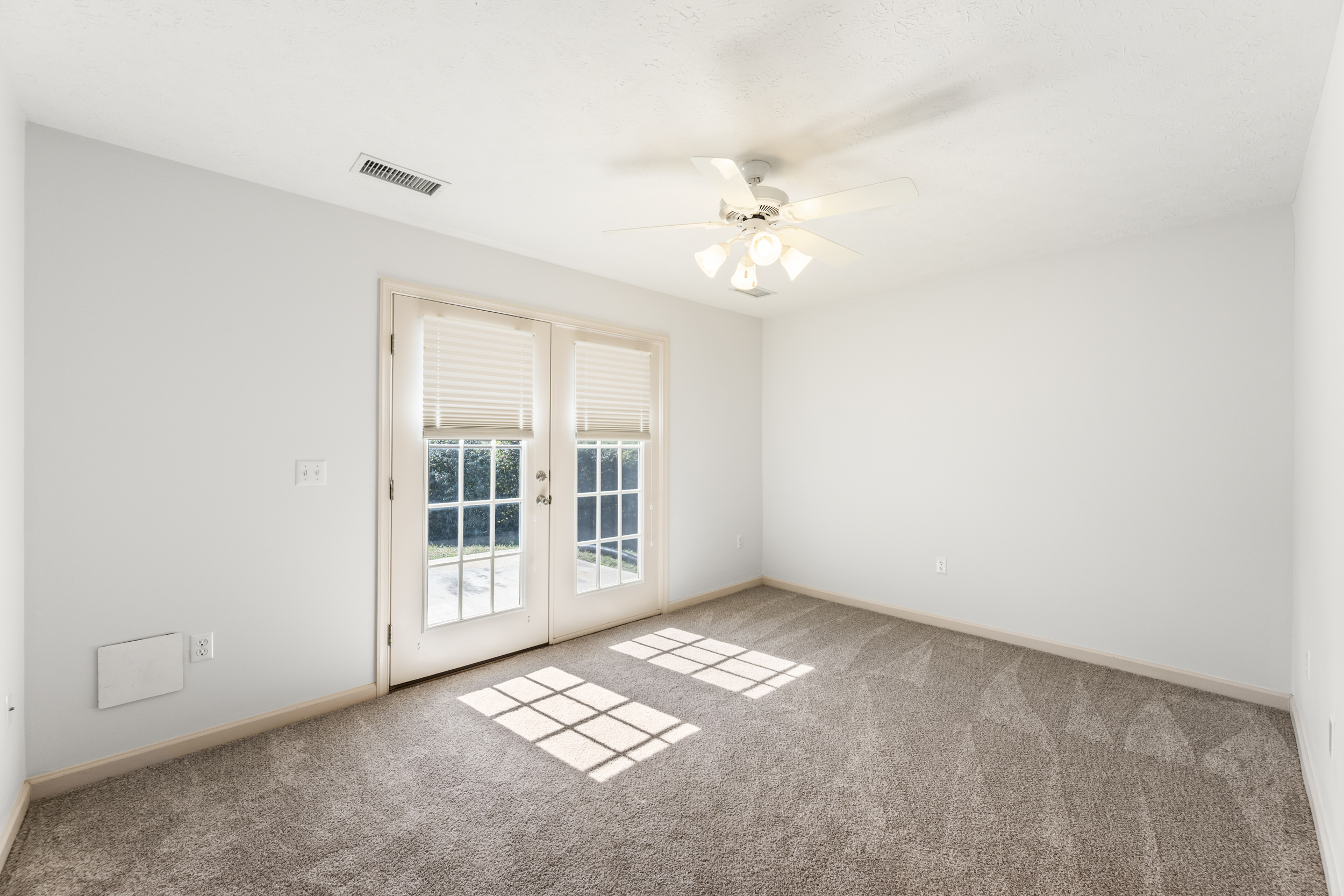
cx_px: 672
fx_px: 523
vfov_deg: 81.2
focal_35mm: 14
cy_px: 448
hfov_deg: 104.3
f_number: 8
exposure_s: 1/50
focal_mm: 14
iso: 200
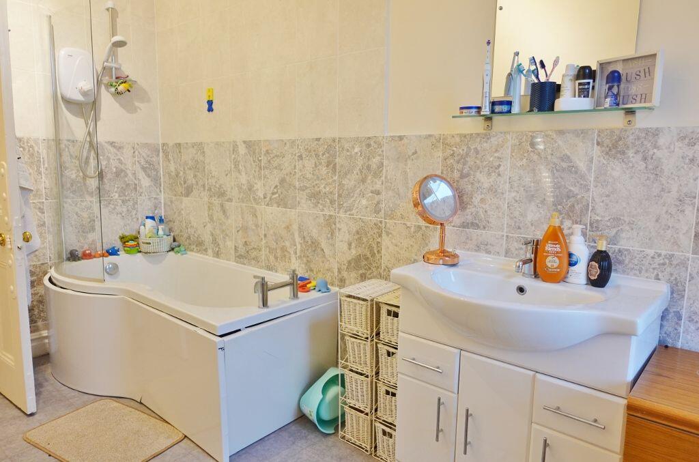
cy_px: 231
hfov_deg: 73.9
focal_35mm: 24
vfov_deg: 52.9
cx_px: 350
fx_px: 465
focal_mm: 8.8
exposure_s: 1/30
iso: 160
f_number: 1.8
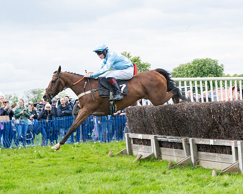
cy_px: 89
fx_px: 652
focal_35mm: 91
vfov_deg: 16.9
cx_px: 168
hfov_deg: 21.0
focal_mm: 70
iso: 400
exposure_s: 1/400
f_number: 9
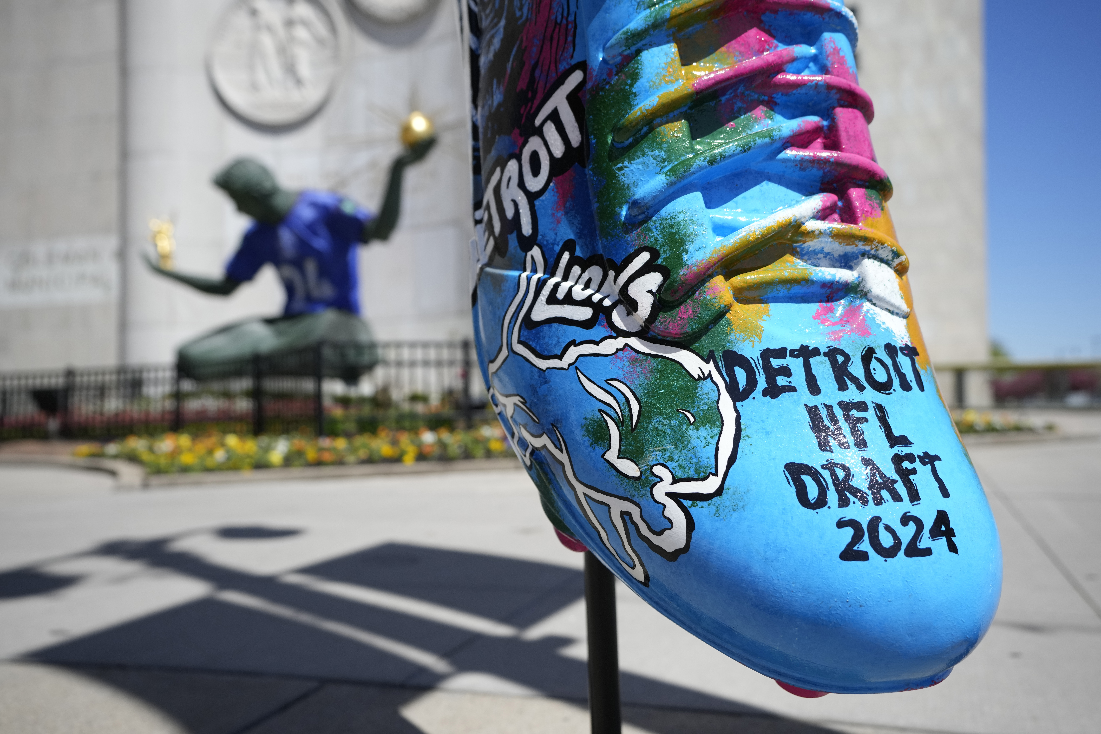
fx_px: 979
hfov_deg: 58.7
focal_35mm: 32
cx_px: 550
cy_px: 367
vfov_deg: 41.1
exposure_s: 1/12800
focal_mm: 32
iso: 640
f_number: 2.8
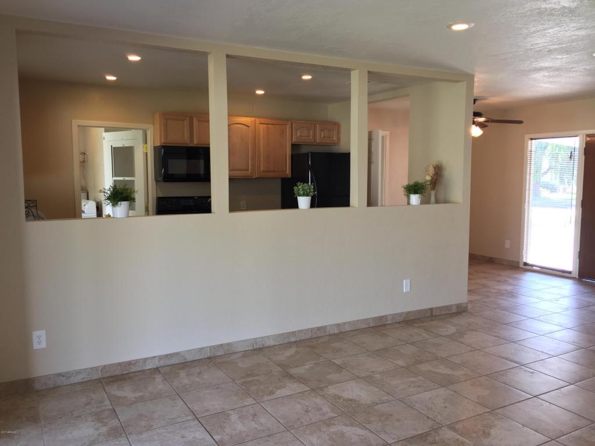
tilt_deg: -5.4
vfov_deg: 48.2
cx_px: 298
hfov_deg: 61.7
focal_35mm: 29
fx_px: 498
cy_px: 223
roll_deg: -0.1
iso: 40
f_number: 2.2
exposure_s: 1/30
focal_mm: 4.15
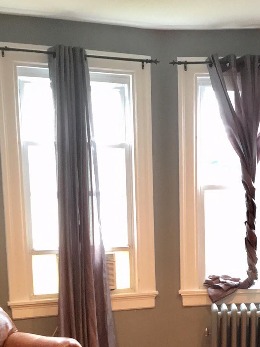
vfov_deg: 26.8
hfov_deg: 20.6
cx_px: 228
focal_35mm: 70
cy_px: 311
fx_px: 701
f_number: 2.2
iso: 200
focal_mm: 4.15
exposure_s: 1/20
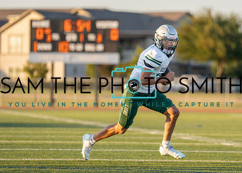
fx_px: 2224
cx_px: 155
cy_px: 74
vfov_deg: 4.4
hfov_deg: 6.2
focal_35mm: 324
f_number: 2.8
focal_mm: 185
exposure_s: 1/2500
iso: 400
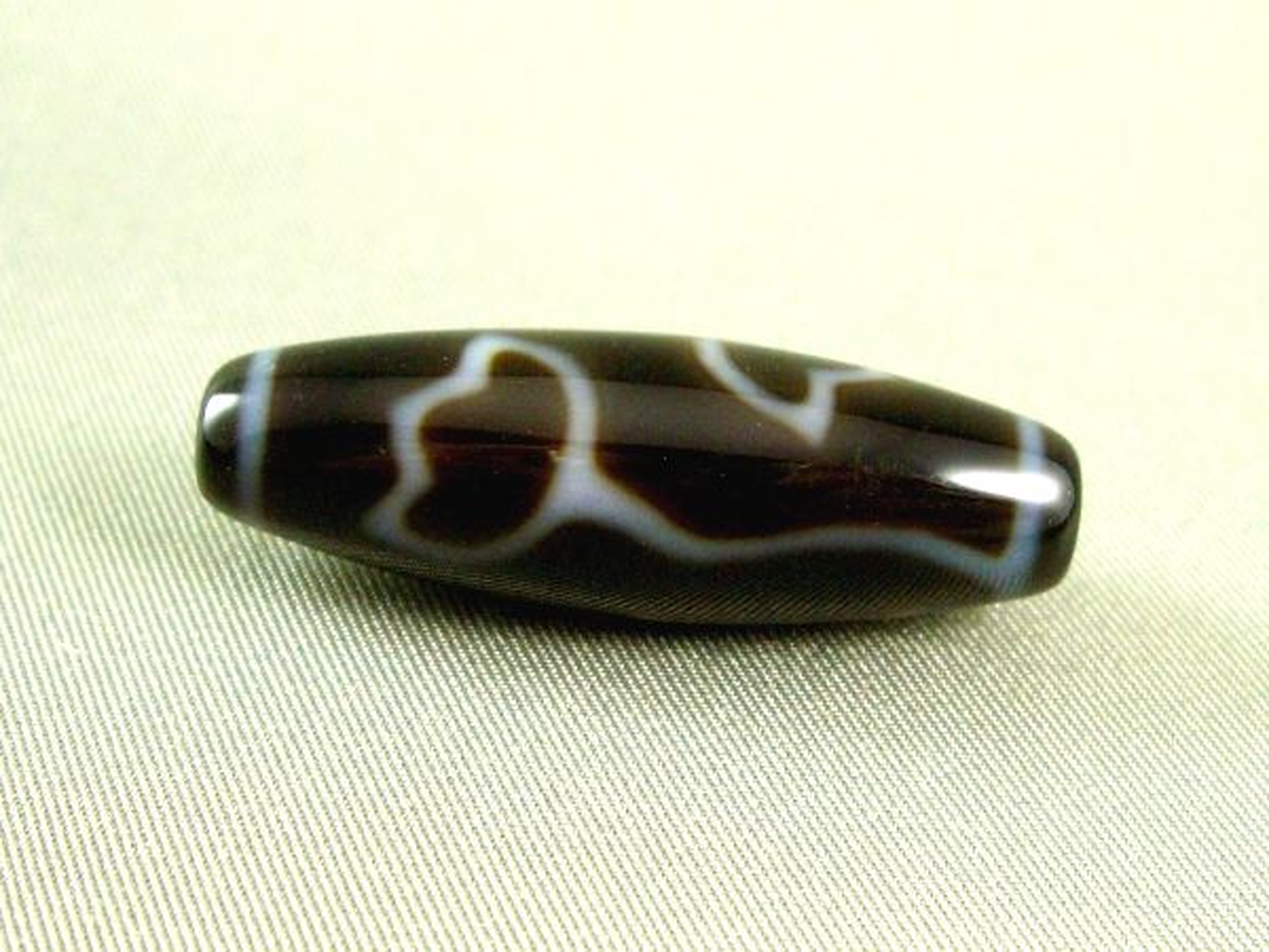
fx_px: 1393
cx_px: 634
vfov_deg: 37.7
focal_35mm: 38
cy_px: 476
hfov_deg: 49.0
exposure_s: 1/60
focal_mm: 7.9
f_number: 2.8
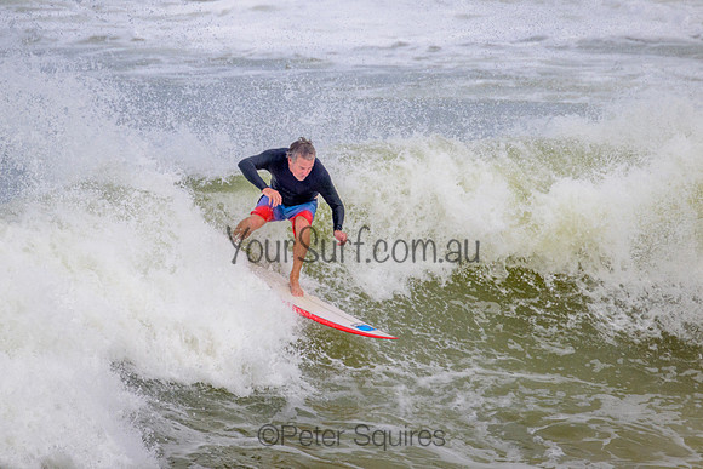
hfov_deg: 2.0
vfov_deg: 1.3
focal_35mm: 1038
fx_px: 20278
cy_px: 165
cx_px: 298
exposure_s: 1/2000
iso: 560
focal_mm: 800
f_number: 11
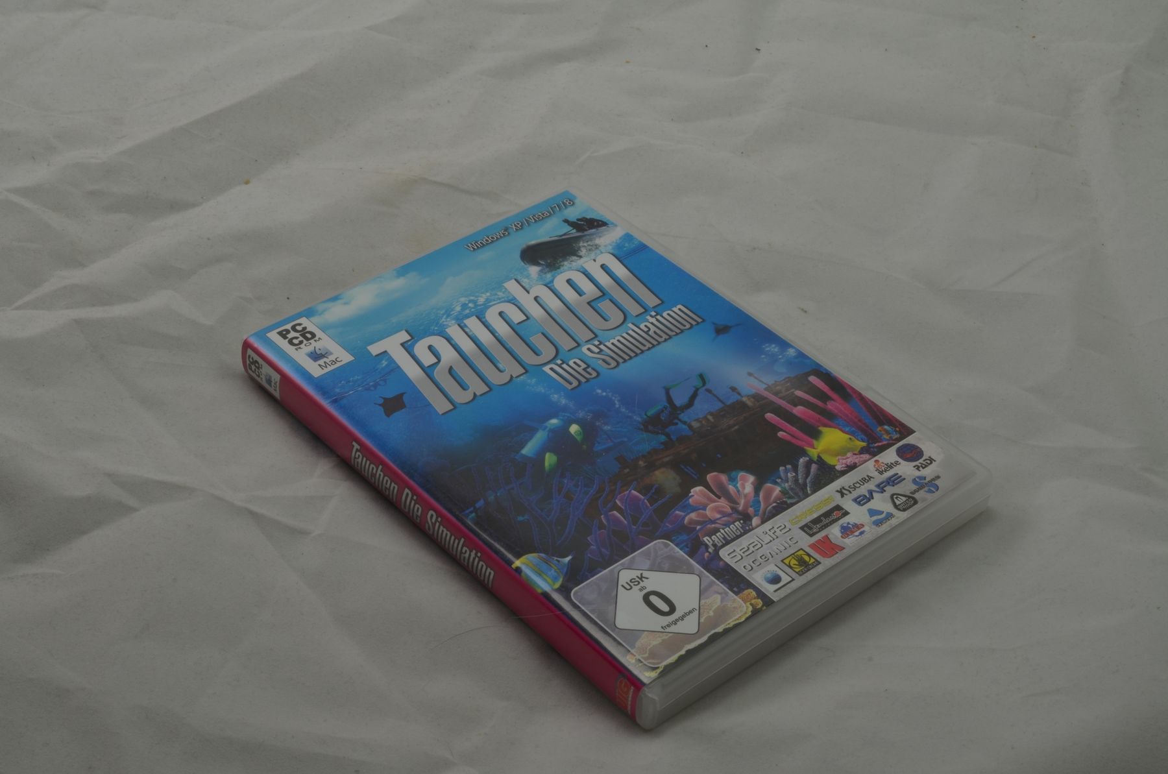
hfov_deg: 33.5
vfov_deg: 22.5
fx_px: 1943
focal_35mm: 60
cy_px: 387
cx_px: 584
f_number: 20
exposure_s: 1/3
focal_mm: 40
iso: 100
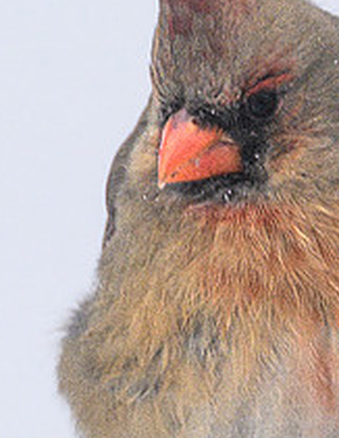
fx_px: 30526
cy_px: 252
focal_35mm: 2382
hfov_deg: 0.6
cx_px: 293
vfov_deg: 0.8
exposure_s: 1/1250
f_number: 7.1
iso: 1000
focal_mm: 400
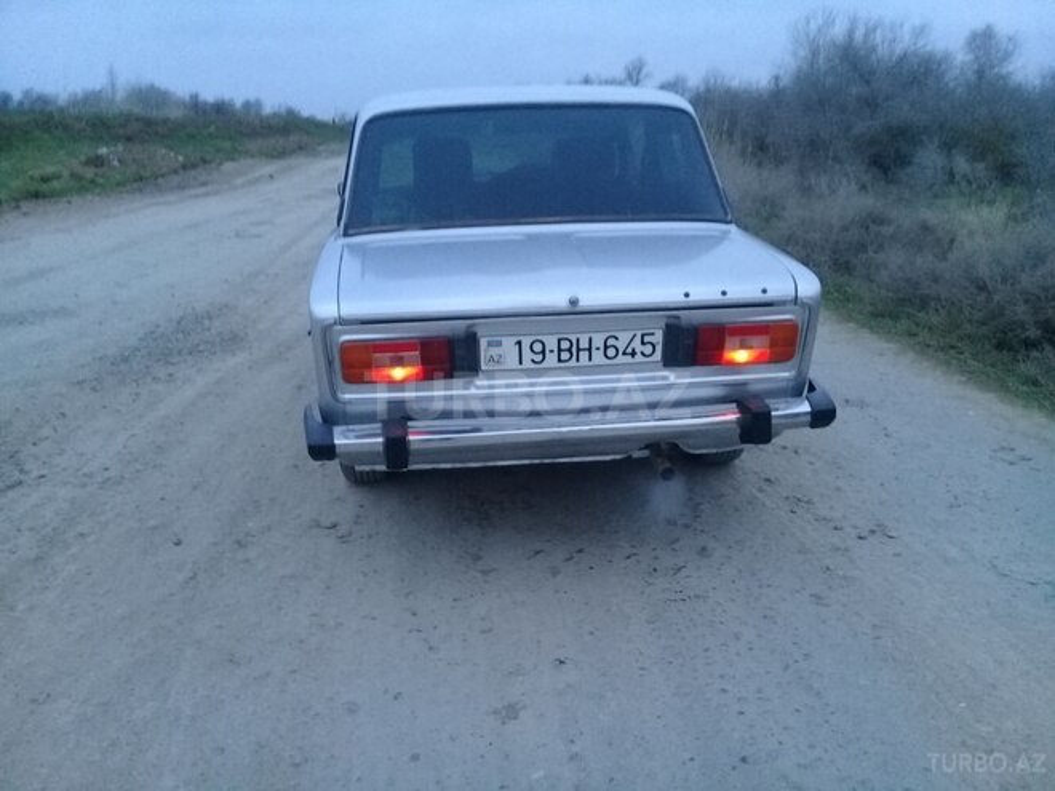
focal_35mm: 31
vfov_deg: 45.4
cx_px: 528
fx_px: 945
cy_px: 396
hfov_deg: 58.4
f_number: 2.2
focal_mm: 3.3
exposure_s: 1/33
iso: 200
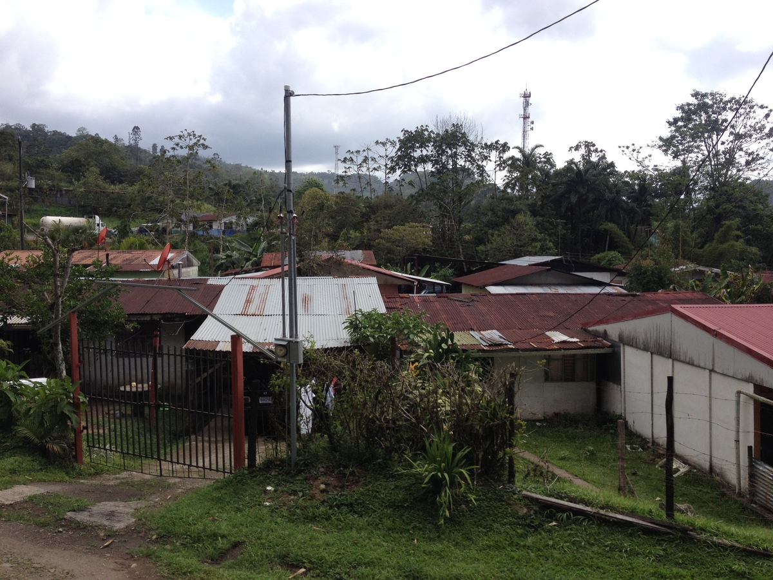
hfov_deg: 52.6
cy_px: 290
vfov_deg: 40.7
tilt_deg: -0.7
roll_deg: +2.9
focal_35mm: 35
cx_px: 386
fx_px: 782
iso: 50
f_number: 2.4
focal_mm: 4.28
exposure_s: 1/1255
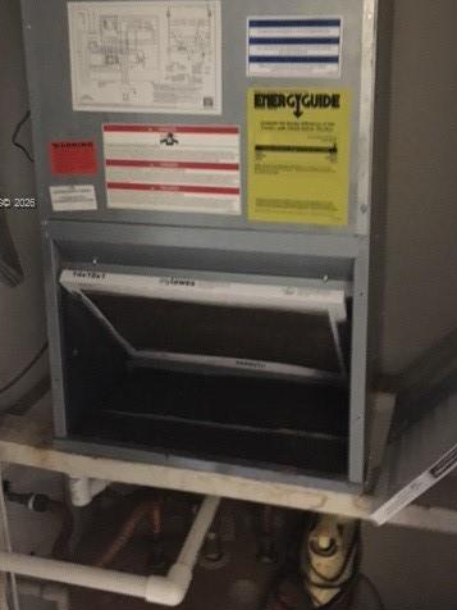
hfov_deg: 36.8
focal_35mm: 39
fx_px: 687
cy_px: 204
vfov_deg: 47.1
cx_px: 215
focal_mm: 4.15
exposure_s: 1/15
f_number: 2.2
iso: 500
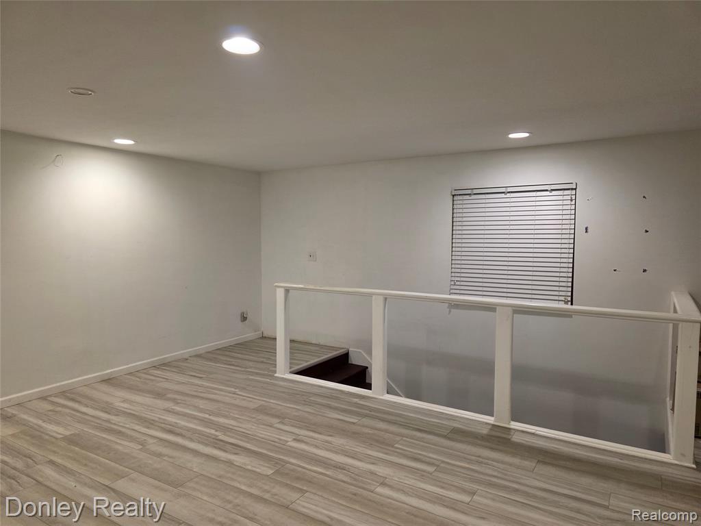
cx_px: 350
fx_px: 466
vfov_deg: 58.9
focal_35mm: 23
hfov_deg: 73.9
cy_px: 263
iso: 320
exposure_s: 1/120
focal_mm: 6.3
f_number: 1.7
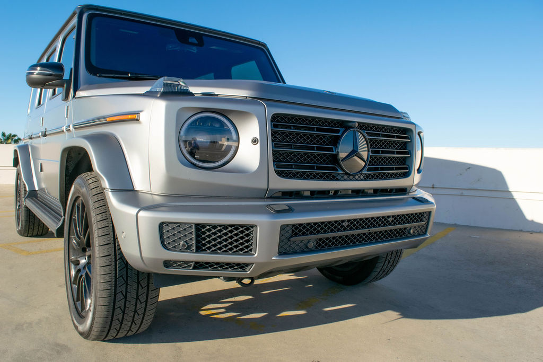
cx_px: 272
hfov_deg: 67.4
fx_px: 407
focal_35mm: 27
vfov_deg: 47.9
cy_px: 181
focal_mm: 18
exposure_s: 1/400
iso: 200
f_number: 10
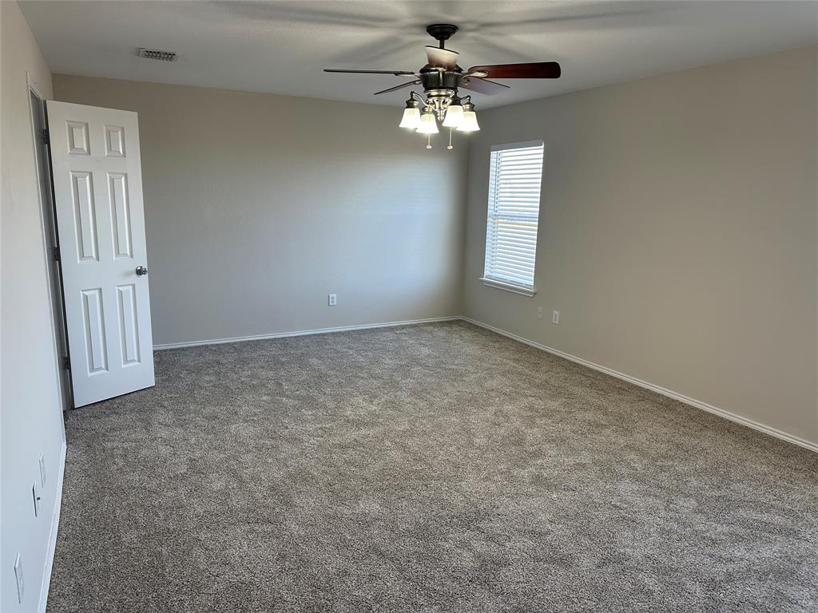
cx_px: 409
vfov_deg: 56.8
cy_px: 306
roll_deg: -0.5
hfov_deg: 71.6
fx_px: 567
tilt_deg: -11.2
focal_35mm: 24
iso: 125
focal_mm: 6.86
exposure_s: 1/120
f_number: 1.78
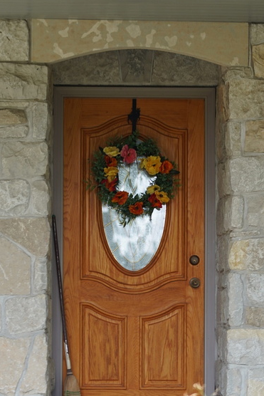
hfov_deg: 8.3
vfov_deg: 12.4
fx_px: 1814
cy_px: 280
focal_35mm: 165
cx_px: 141
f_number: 2.5
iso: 100
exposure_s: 1/100
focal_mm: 85
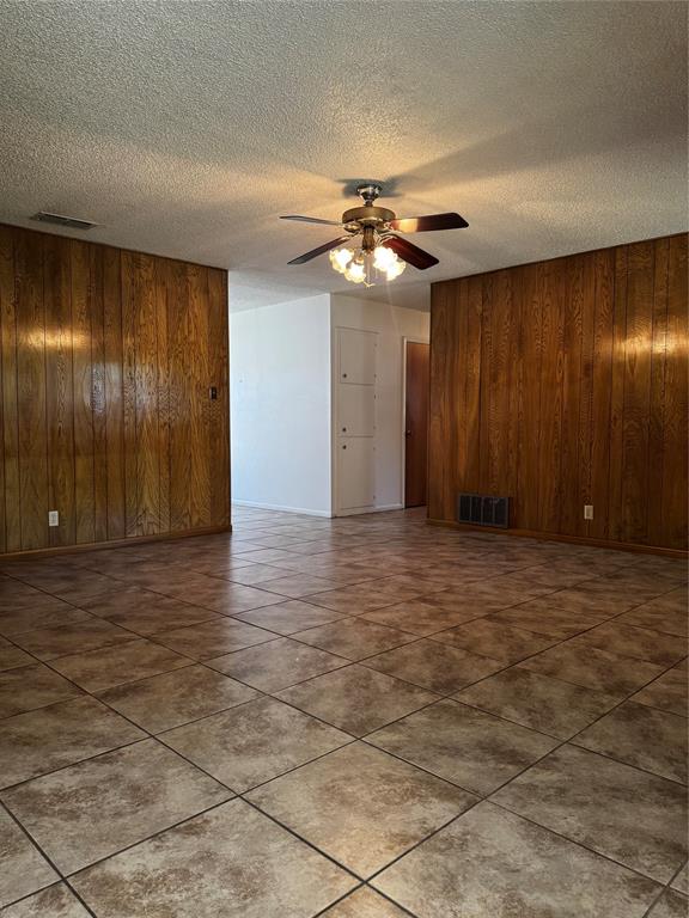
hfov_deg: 56.8
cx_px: 344
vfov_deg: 71.6
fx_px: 637
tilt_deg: -2.2
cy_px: 459
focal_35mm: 24
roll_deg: +0.7
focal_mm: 6.76
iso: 320
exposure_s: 1/60
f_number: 1.78
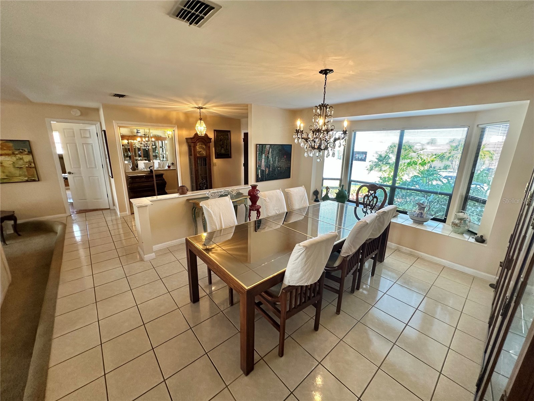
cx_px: 267
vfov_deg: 85.7
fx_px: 216
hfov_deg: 102.1
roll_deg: -1.1
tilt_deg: -14.3
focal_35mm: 14
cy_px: 200
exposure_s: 1/120
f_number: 2.2
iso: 200
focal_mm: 2.22
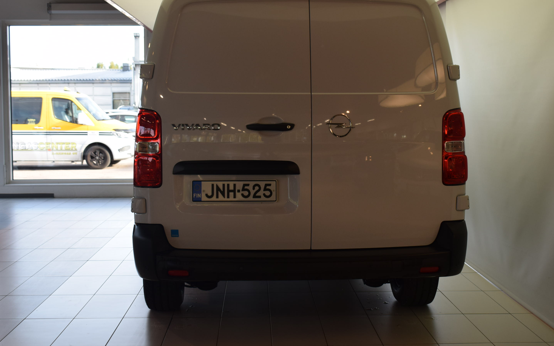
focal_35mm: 51
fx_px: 770
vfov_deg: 25.3
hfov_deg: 39.6
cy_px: 156
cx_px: 285
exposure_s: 1/125
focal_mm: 32
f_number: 5.6
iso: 400
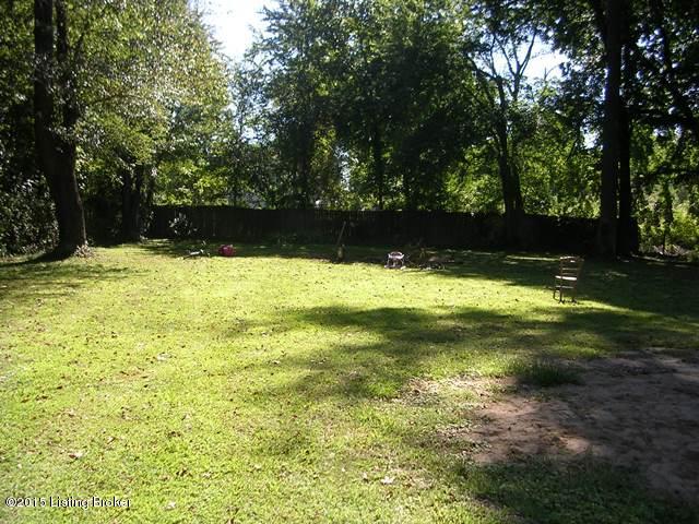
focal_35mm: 38
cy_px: 262
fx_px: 767
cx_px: 350
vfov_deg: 37.7
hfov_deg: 49.0
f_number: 2.8
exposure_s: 1/360
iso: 50
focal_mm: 5.8
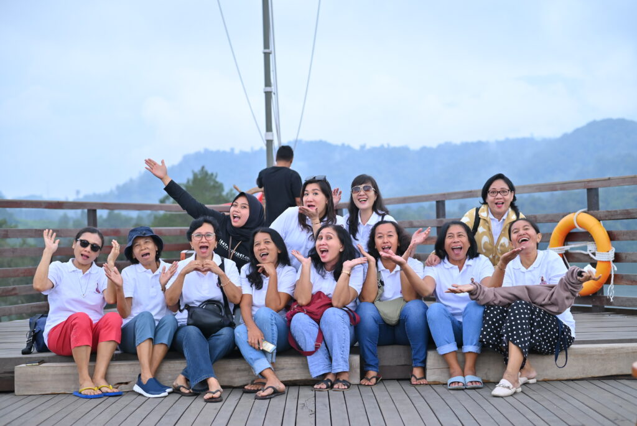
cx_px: 318
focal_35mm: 50
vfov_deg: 27.0
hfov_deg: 39.6
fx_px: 885
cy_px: 213
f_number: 2.8
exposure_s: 1/500
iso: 320
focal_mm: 50
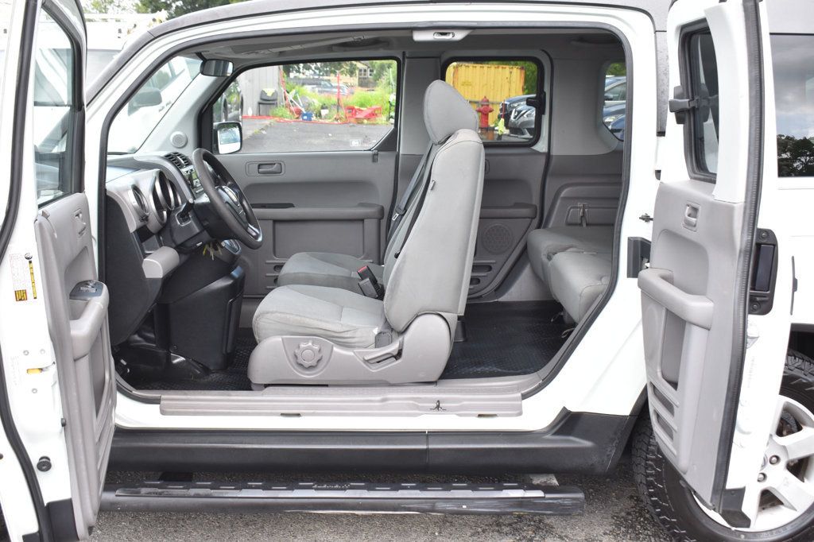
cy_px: 271
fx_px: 949
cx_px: 407
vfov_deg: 31.9
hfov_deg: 46.4
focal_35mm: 42
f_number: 8
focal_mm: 28
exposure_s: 1/125
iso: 400
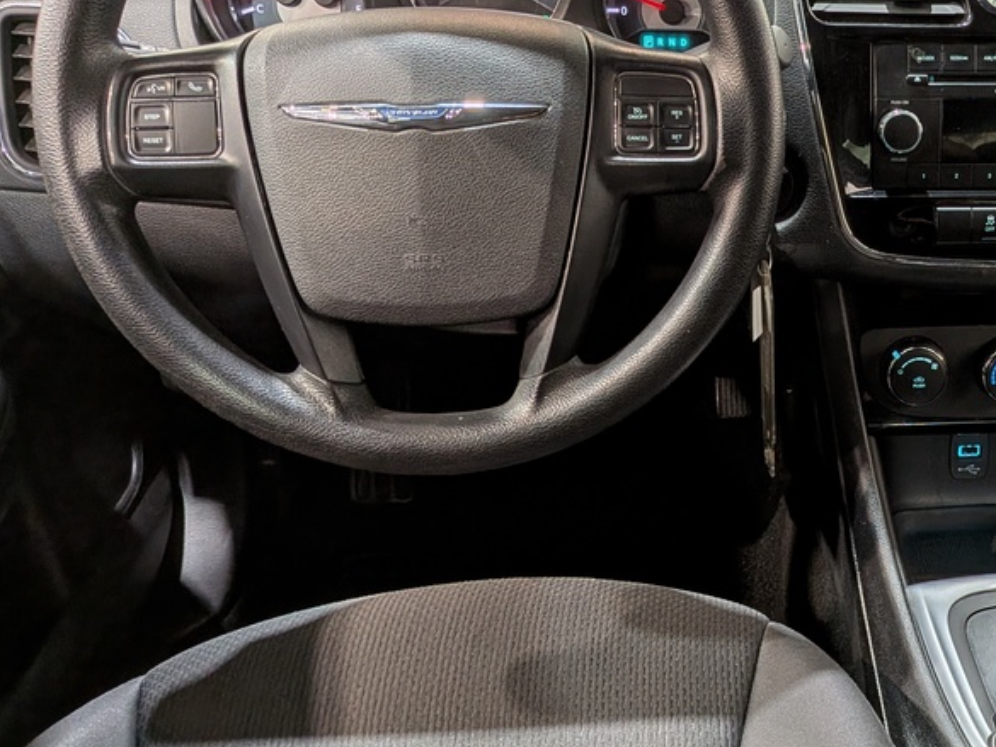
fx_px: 1209
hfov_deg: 41.7
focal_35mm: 42
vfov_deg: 34.4
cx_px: 867
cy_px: 354
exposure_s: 1/120
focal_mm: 4.53
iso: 28
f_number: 1.7
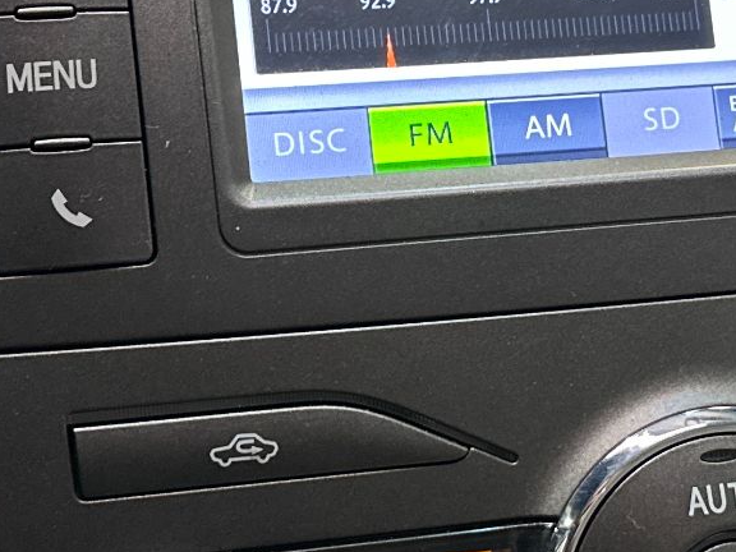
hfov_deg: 24.4
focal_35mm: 80
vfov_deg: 18.2
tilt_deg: -15.6
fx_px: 1701
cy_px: 86
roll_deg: -0.9
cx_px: 456
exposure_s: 1/56
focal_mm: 6.86
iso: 400
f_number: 1.78
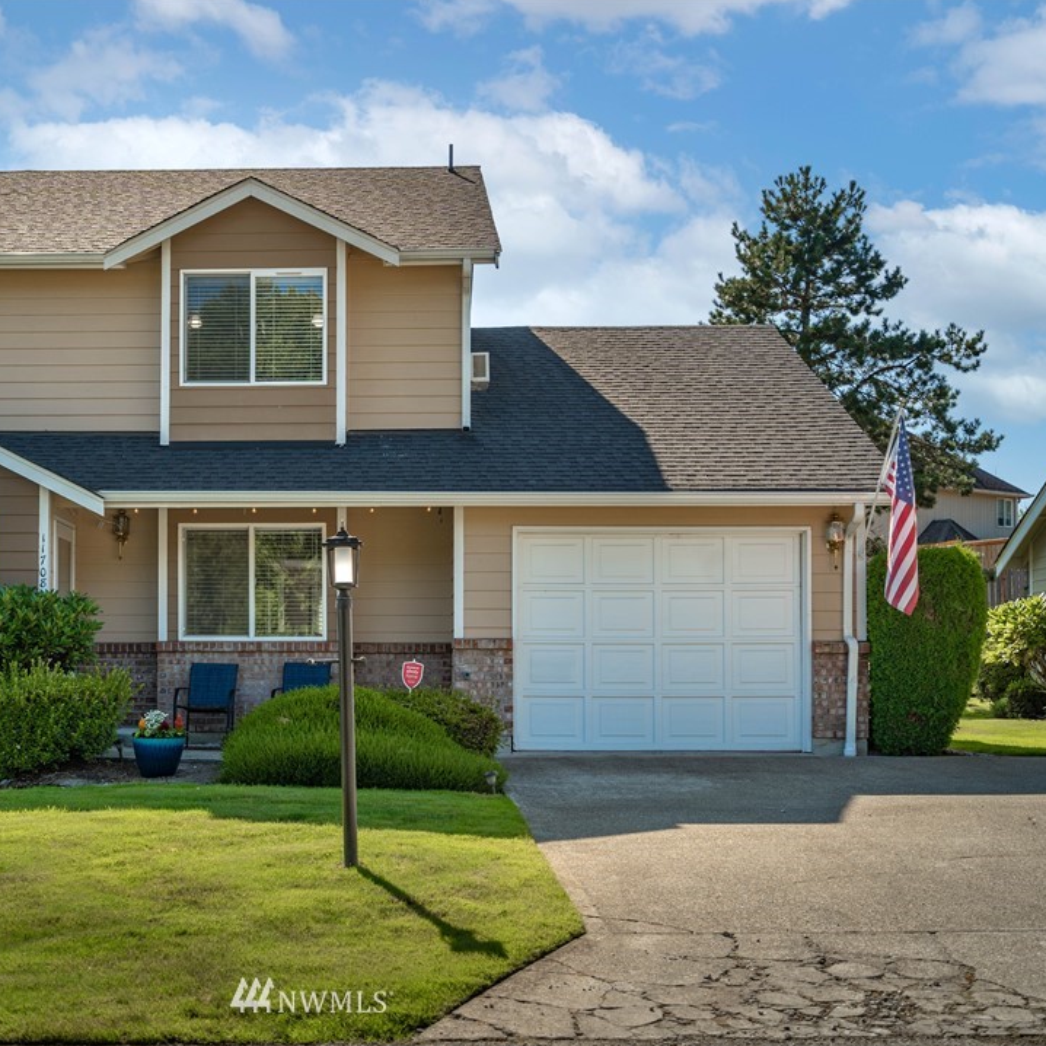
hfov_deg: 37.0
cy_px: 523
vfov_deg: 37.6
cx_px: 312
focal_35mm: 45
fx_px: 1538
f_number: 4
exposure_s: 1/160
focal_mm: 35
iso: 100
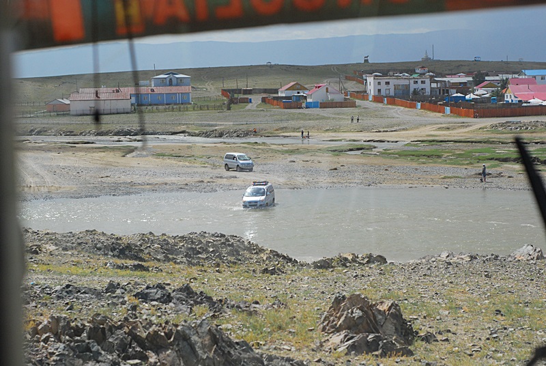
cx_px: 273
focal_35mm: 75
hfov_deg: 27.0
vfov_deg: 18.2
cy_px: 183
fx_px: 1139
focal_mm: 50
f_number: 5.6
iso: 400
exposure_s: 1/2500
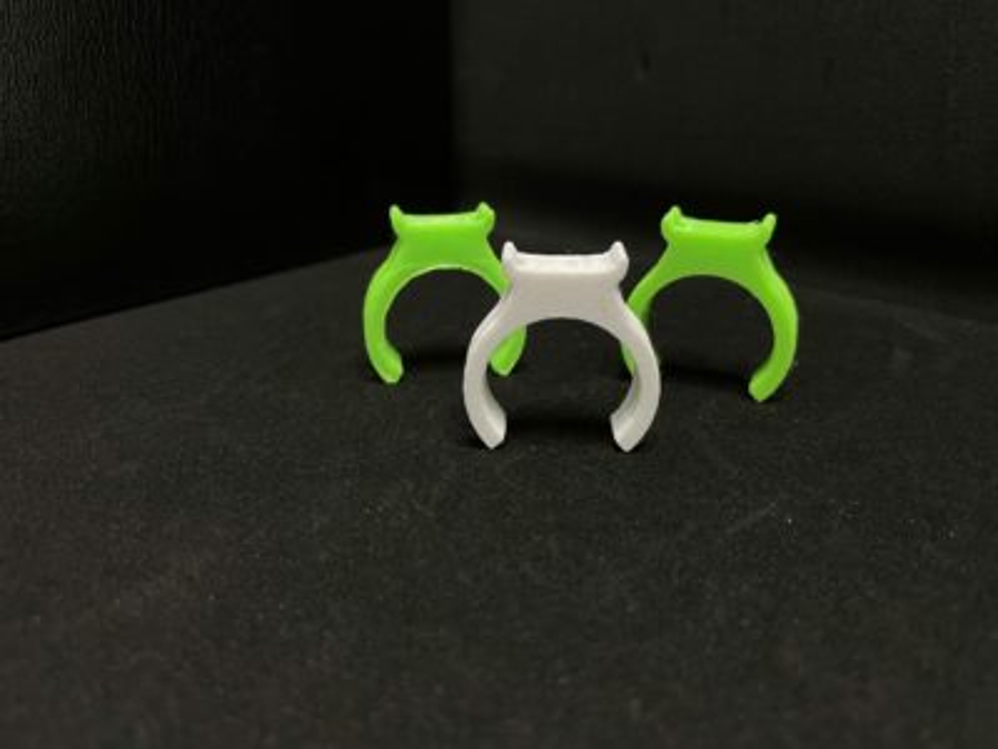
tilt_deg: -22.4
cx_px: 499
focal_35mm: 26
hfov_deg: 67.3
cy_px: 374
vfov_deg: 53.1
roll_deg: +0.1
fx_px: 750
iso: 400
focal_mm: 4.2
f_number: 1.6
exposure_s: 1/60
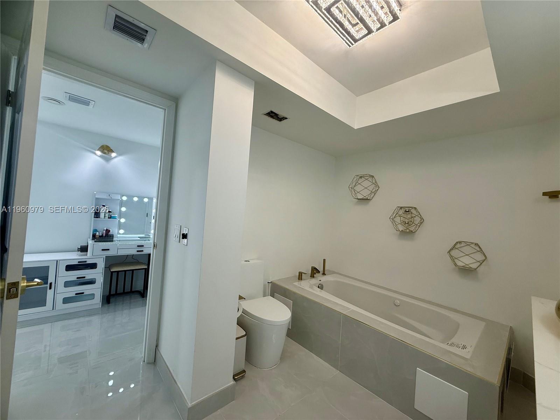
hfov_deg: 102.1
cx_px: 280
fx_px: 226
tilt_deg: +1.4
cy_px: 210
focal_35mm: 14
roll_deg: -3.9
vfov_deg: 85.7
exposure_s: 1/120
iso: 100
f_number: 2.2
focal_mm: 2.22
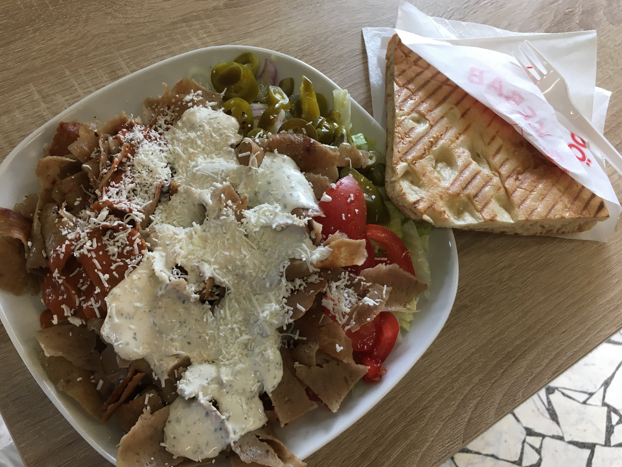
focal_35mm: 31
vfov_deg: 45.4
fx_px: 557
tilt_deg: -67.4
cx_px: 293
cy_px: 246
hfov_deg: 58.3
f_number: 2.2
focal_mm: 4.15
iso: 50
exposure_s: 1/33
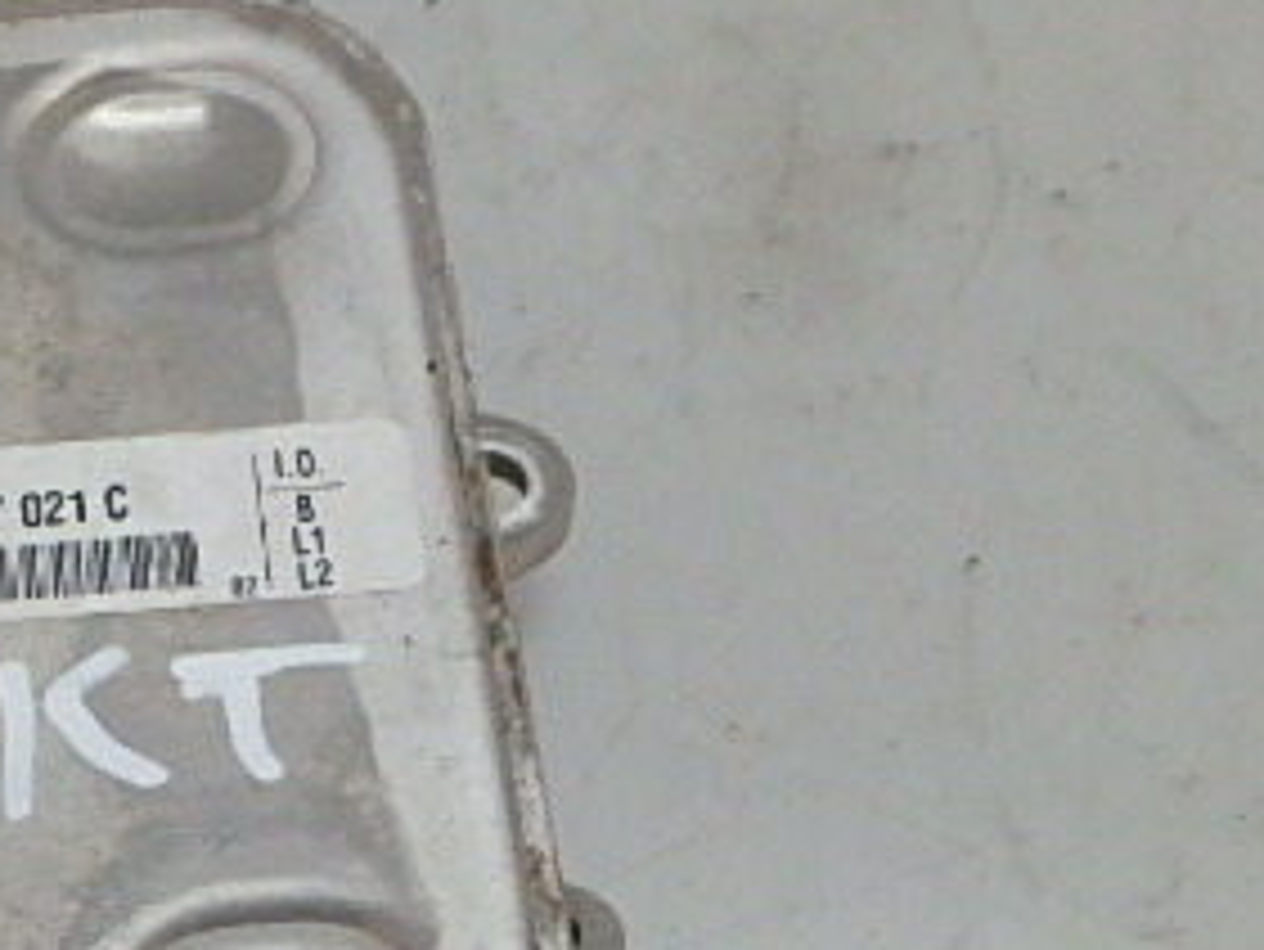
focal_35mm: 82
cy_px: 851
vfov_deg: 17.7
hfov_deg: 22.6
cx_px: -85
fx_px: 2996
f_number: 5
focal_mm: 6.4
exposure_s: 1/160
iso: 800
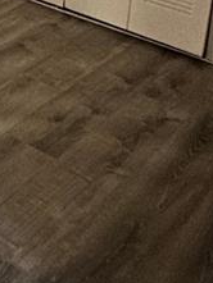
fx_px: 623
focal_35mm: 76
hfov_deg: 16.7
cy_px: -113
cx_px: -148
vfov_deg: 22.2
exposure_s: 1/15
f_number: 2.2
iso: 500
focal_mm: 2.22
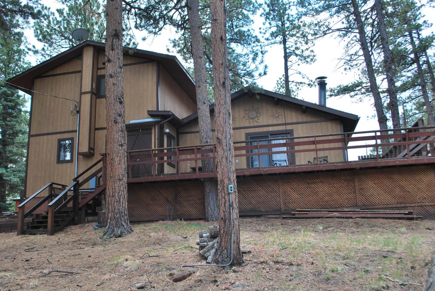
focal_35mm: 33
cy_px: 146
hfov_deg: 57.2
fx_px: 399
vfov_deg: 40.1
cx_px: 218
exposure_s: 1/125
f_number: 5.6
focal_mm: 22
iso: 100
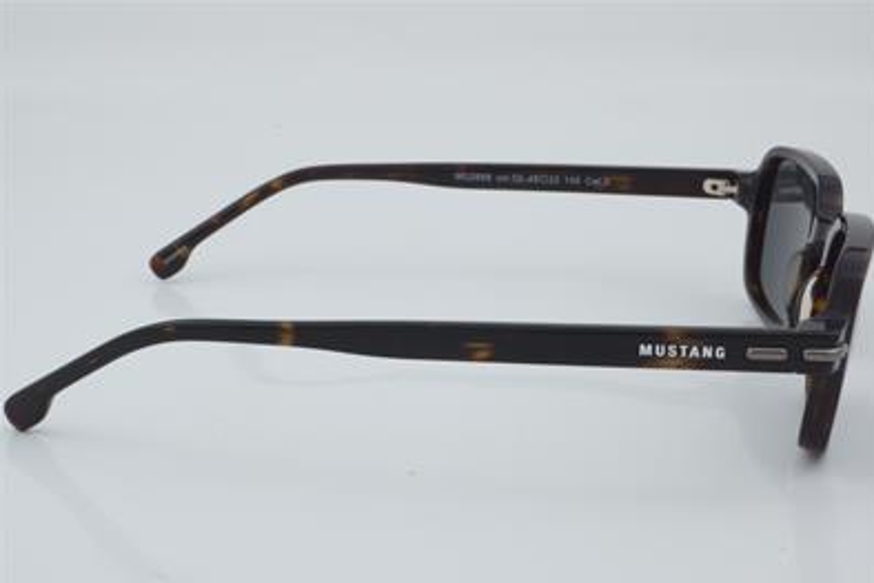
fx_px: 1664
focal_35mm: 69
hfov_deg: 29.4
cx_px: 441
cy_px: 293
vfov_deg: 19.9
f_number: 29
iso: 100
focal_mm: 45
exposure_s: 1/4
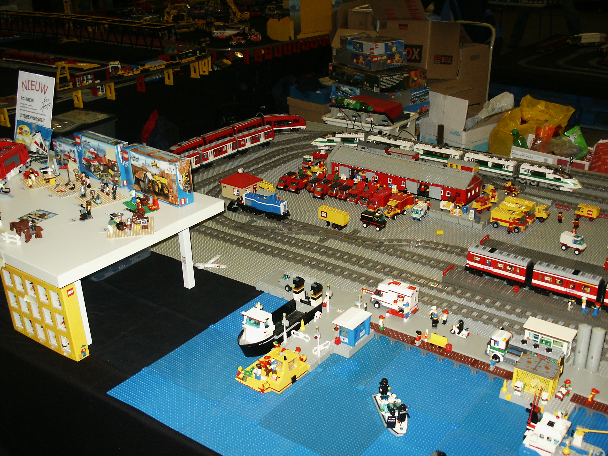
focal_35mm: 40
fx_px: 703
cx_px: 304
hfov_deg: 46.8
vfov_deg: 36.0
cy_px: 228
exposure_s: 1/45
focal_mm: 8.39
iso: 200
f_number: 3
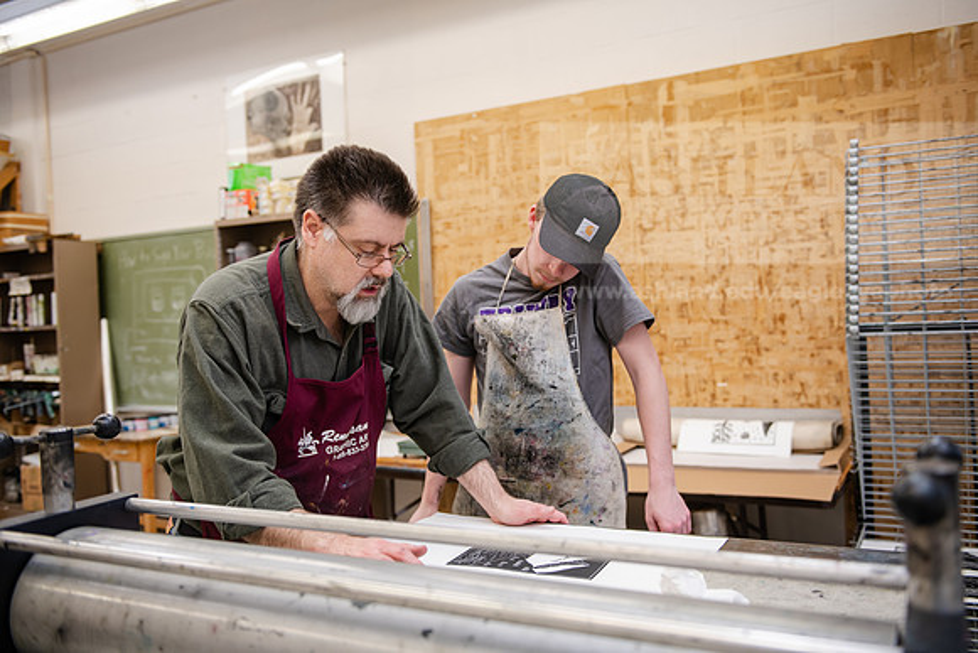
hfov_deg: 58.7
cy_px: 326
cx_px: 489
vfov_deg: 41.1
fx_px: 869
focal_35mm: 32
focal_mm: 32
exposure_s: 1/160
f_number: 3.2
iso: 400
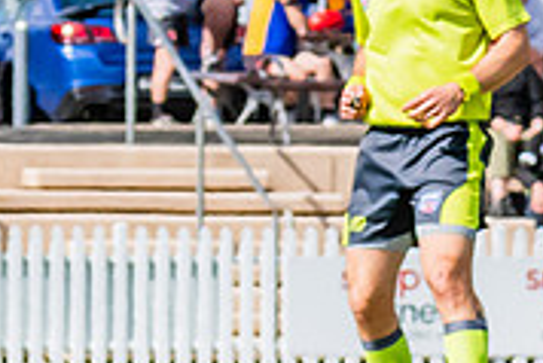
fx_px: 21073
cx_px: -372
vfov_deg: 1.0
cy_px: 350
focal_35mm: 1396
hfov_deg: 1.5
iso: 800
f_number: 13
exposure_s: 1/1250
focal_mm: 170
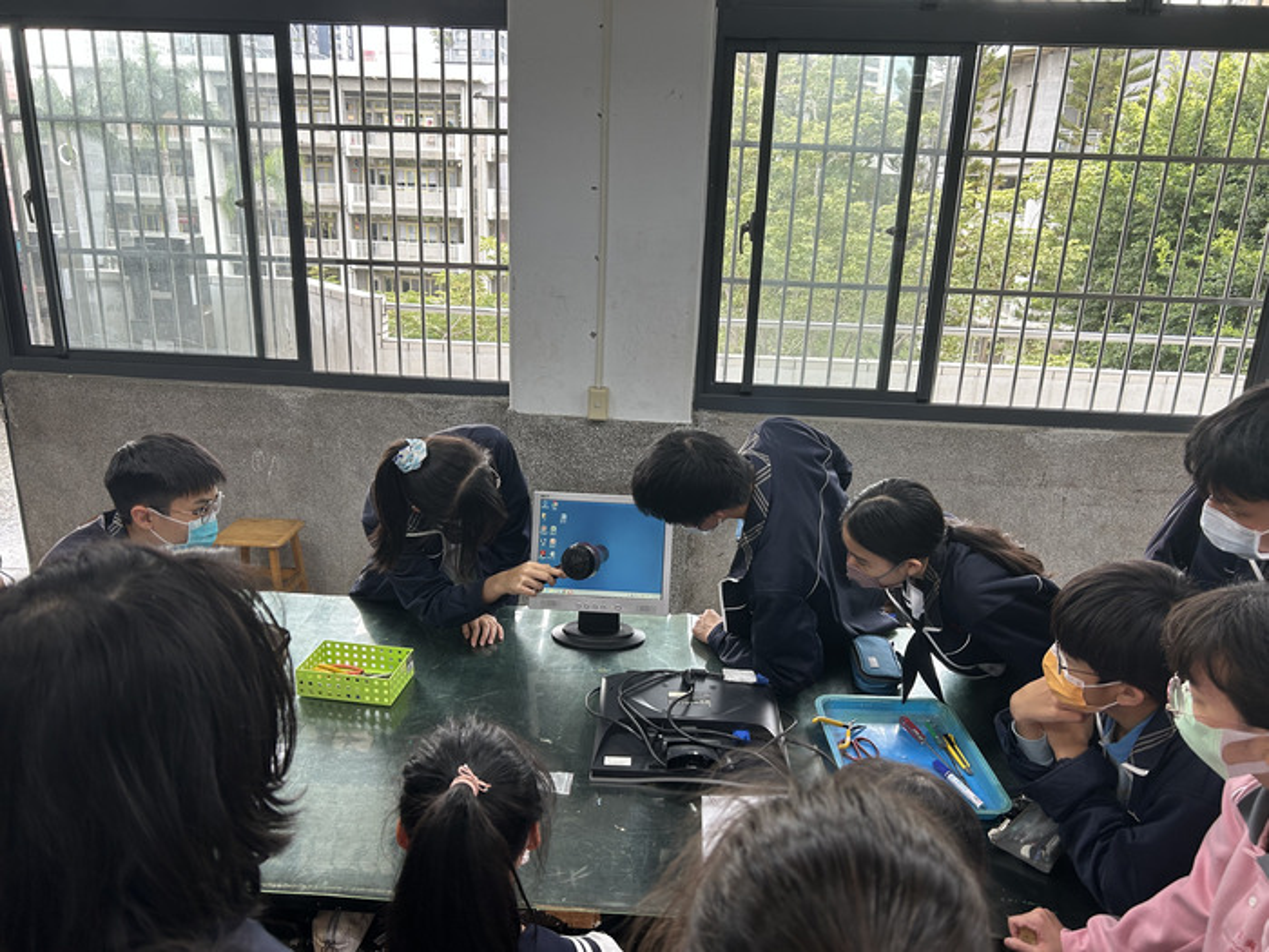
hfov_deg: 67.3
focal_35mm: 26
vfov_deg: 53.1
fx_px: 953
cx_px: 634
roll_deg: -1.7
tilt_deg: -17.7
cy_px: 476
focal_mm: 5.7
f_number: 1.5
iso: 64
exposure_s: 1/120
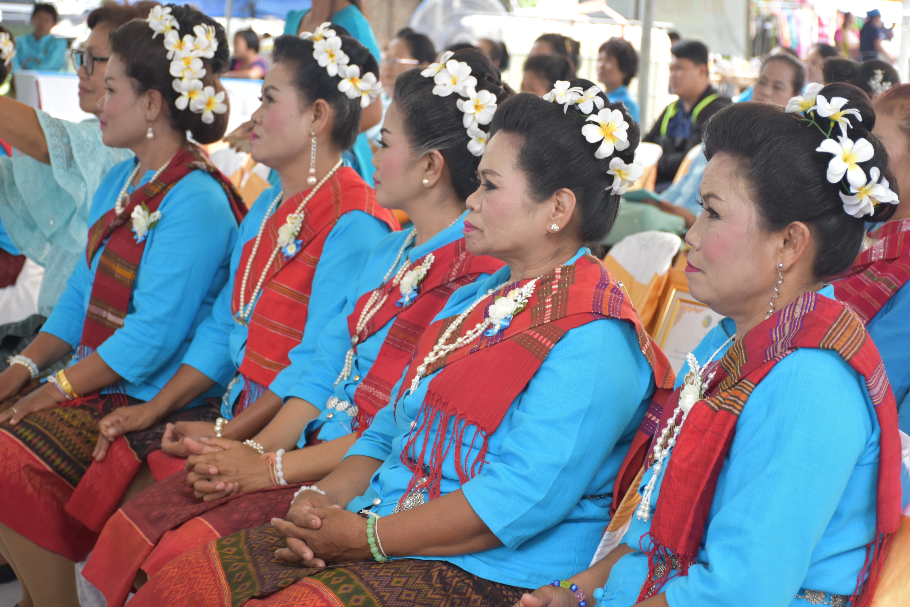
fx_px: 1896
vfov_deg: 18.2
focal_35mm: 75
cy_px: 304
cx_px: 455
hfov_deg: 27.0
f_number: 4.8
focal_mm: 50
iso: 400
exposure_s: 1/80
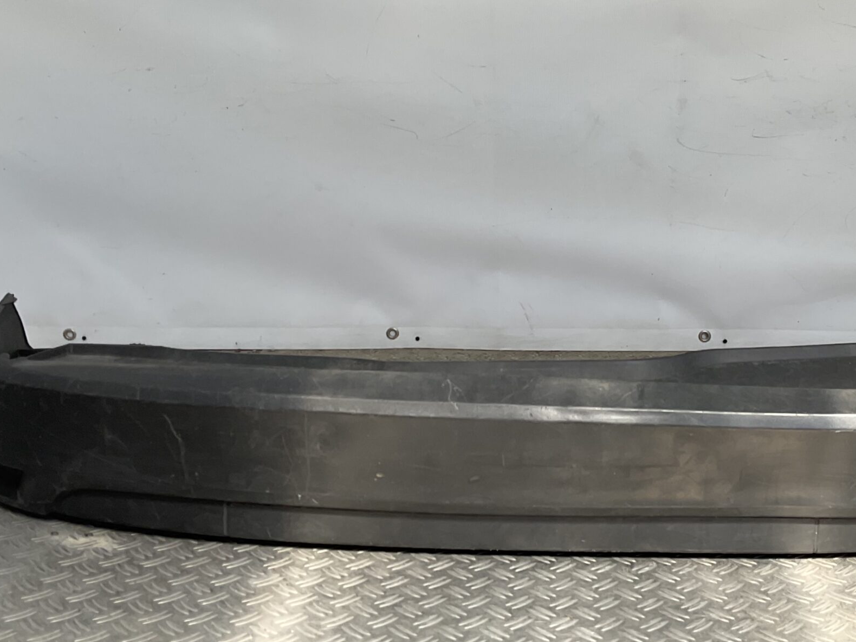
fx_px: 1162
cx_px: 567
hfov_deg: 40.0
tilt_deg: -7.6
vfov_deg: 30.6
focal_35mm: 47
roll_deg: -1.4
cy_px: 206
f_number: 1.8
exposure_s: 1/391
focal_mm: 3
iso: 16
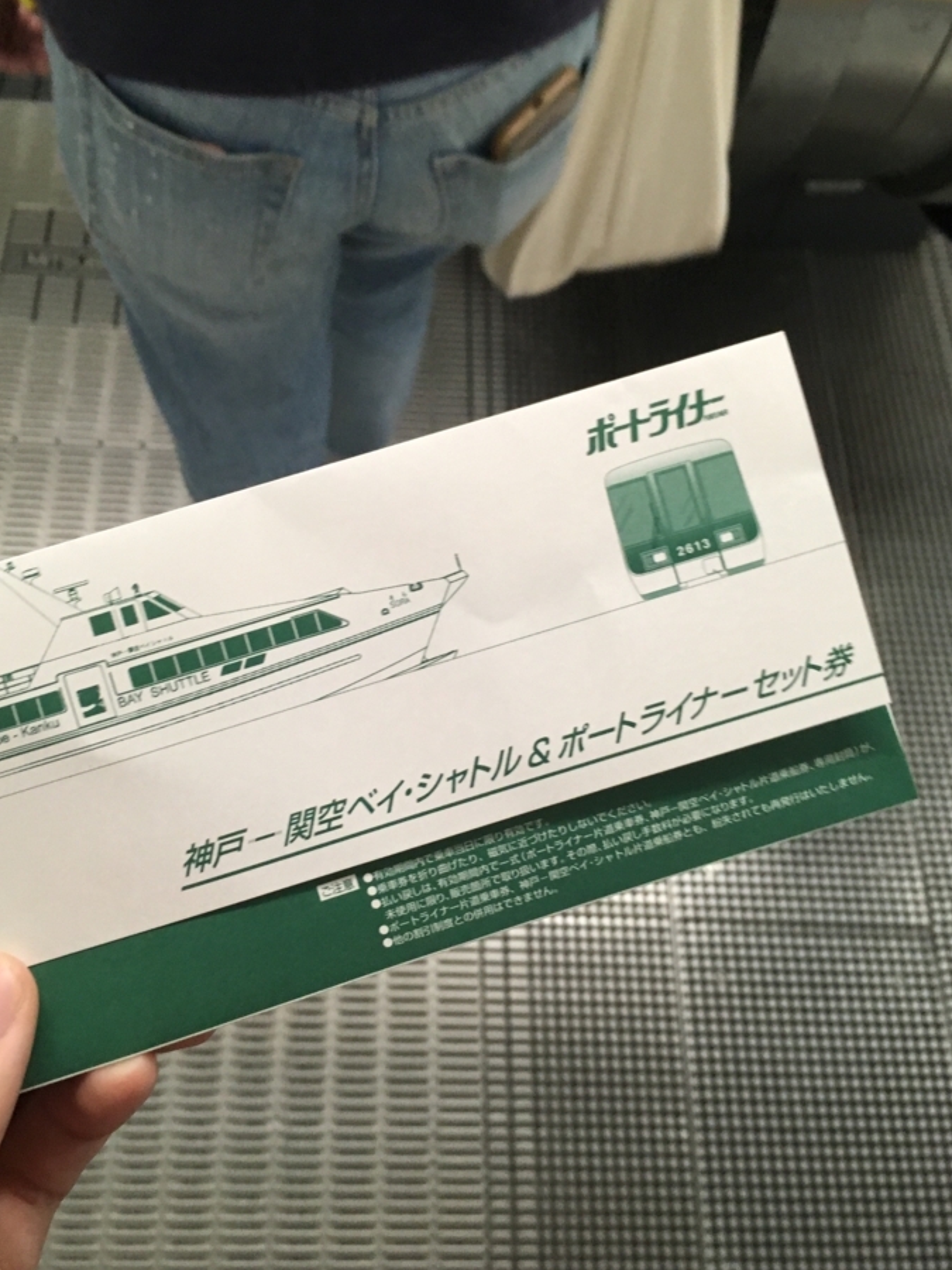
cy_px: 593
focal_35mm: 33
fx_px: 1210
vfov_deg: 55.3
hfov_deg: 42.9
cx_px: 420
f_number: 2.2
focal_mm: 4.15
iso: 125
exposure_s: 1/30
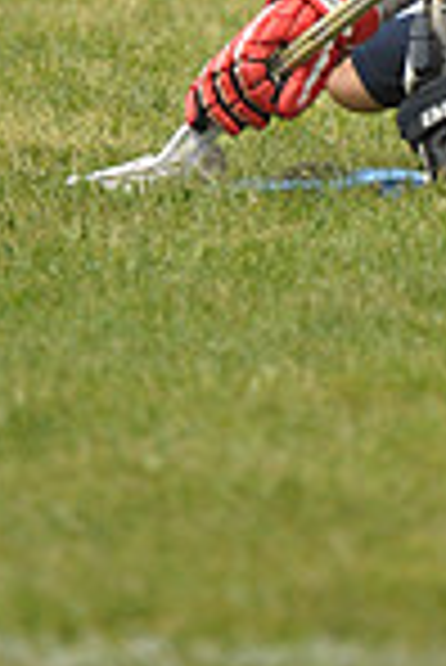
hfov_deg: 1.0
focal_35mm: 1330
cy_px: -500
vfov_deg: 1.5
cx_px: 369
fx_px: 24656
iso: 800
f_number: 4
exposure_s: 1/2500
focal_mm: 340
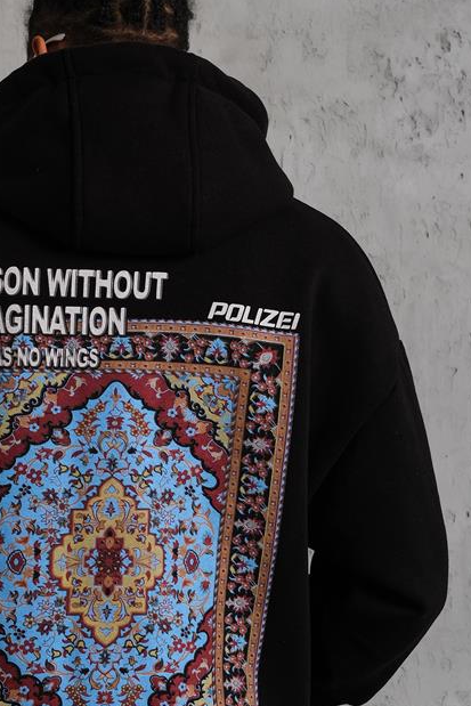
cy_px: 415
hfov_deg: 17.4
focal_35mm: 78
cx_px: 98
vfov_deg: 25.9
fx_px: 1530
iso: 160
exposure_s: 1/160
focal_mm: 23
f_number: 5
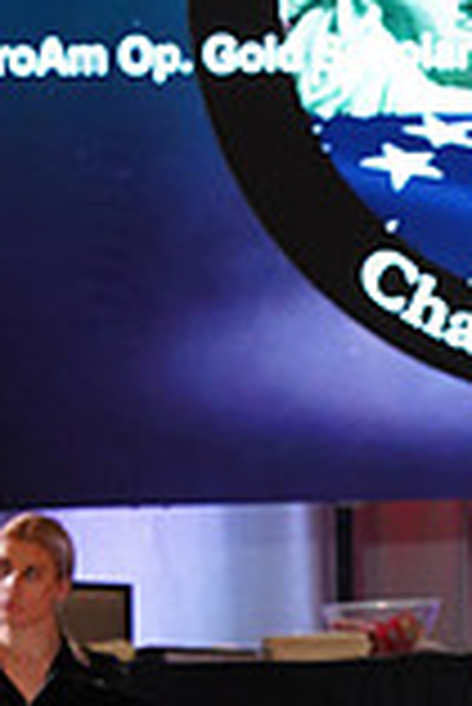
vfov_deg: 5.3
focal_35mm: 388
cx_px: 865
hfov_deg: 3.5
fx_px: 7613
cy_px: 935
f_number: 6.3
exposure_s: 1/125
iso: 2000
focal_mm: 105
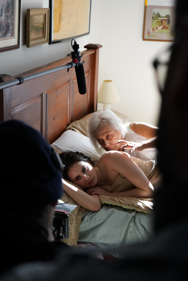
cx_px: 94
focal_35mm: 54
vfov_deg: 36.8
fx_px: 422
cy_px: 140
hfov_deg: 25.1
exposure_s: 1/100
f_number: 5
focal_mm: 54
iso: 2500
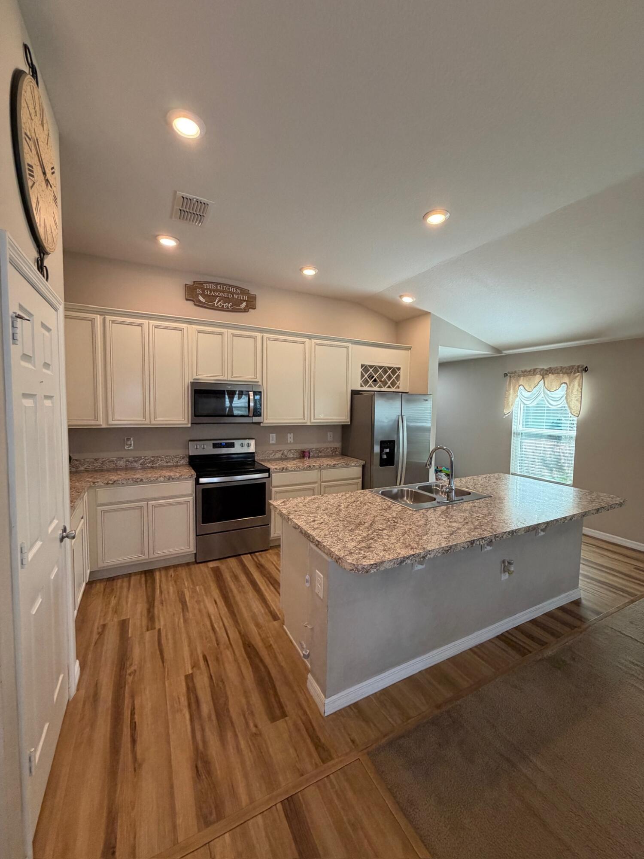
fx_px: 347
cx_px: 322
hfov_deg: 85.7
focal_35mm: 14
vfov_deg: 102.1
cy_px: 430
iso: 250
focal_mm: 2.22
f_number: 2.2
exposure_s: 1/120
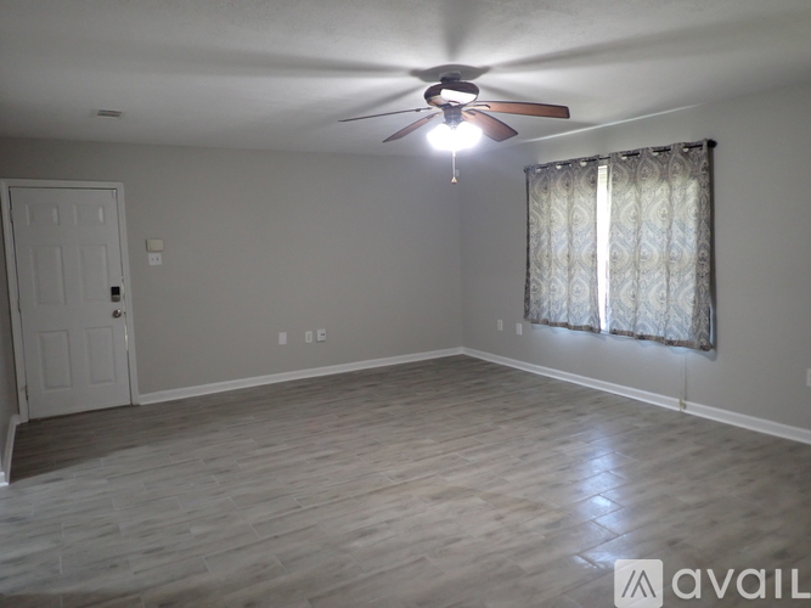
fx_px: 586
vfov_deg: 54.9
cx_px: 406
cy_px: 304
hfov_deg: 69.4
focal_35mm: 25
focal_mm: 4.5
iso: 250
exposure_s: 1/30
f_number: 2
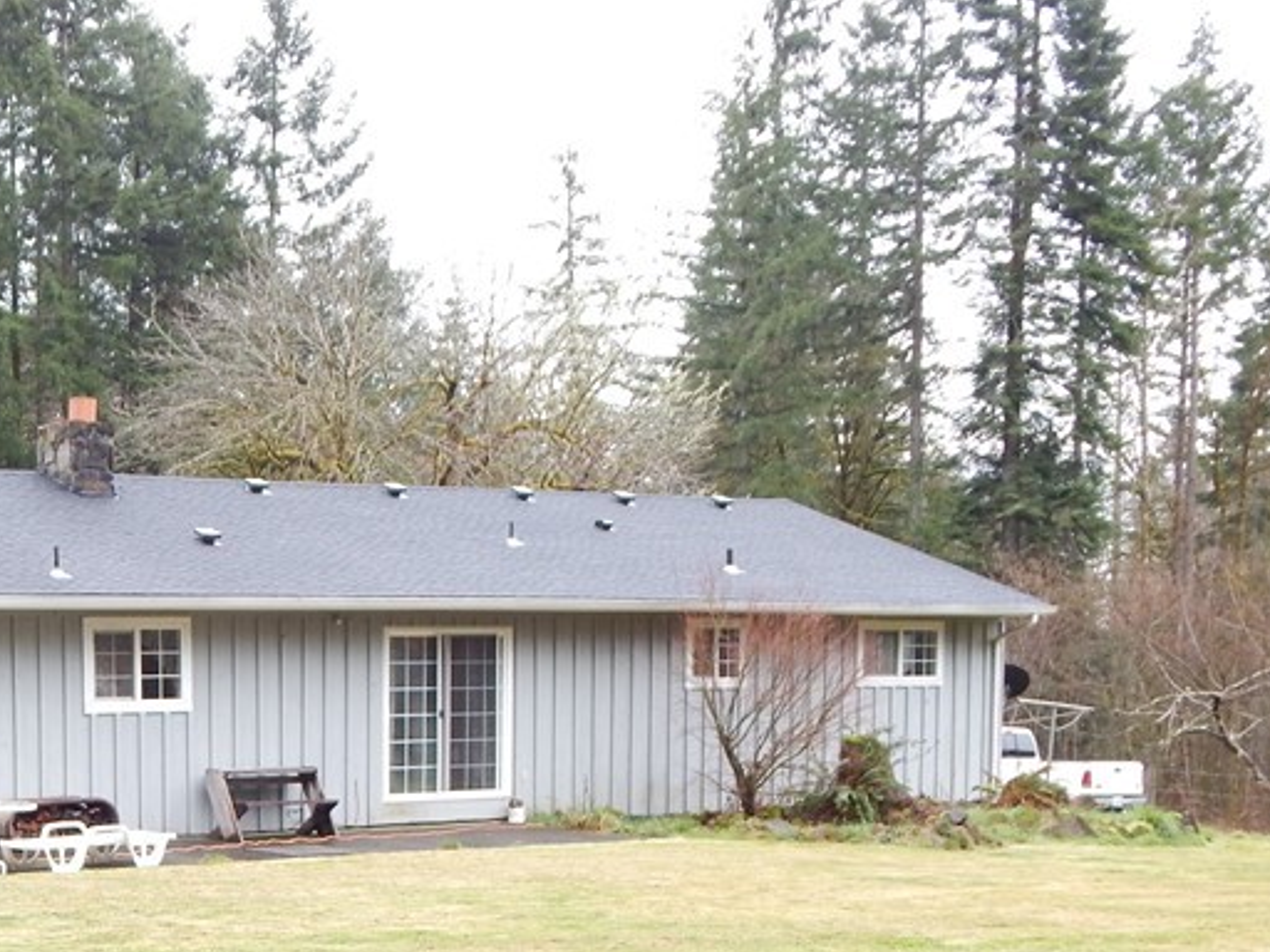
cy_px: 892
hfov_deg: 29.8
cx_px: 119
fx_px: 2275
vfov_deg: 22.9
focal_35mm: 62
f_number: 3.2
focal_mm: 5.6
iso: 125
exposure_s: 1/50
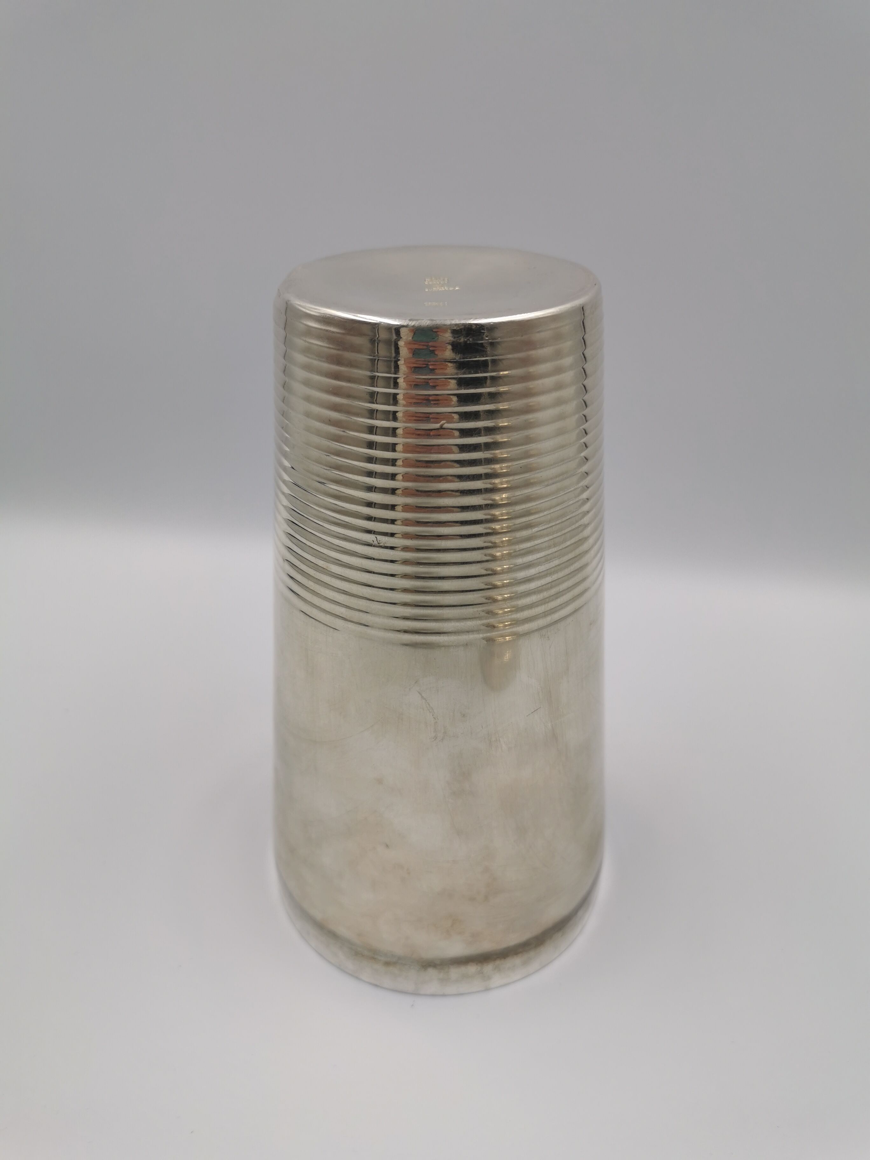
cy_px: 580
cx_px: 435
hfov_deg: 51.4
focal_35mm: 27
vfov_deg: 65.3
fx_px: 905
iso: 50
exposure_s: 1/382
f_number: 1.8
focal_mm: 5.58
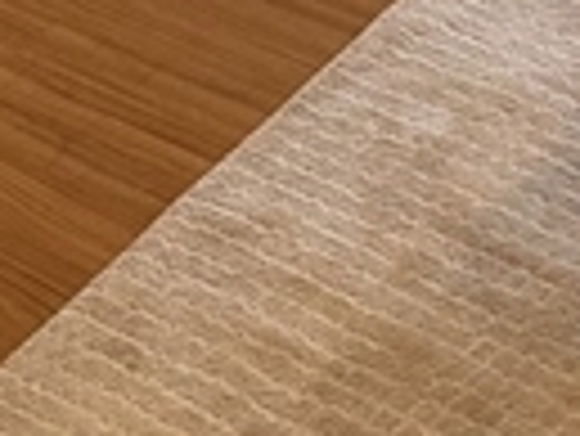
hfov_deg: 10.3
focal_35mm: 191
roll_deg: +3.7
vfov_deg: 7.1
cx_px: 108
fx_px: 3203
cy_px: -796
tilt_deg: -22.3
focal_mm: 6.76
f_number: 1.78
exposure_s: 1/120
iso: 125
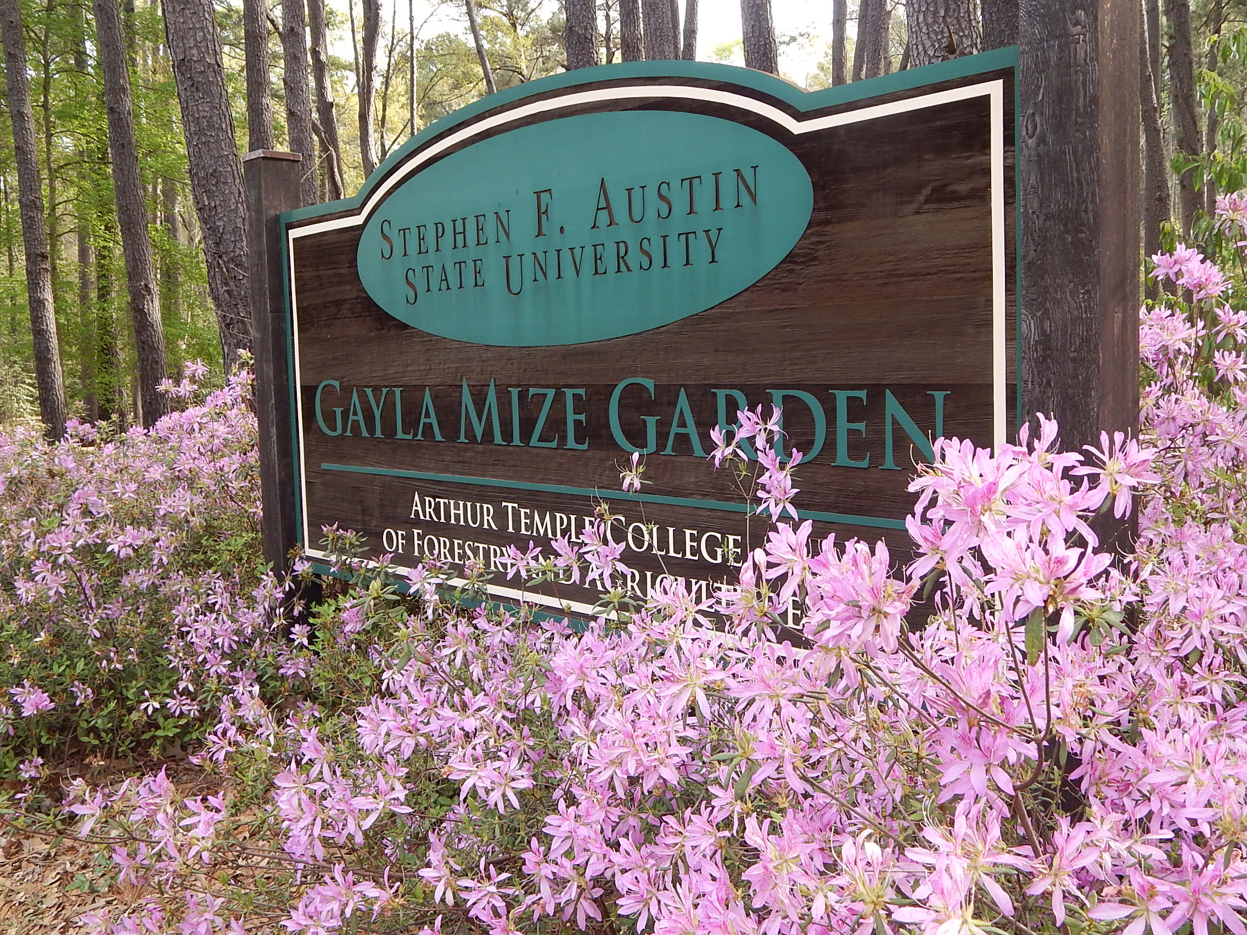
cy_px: 468
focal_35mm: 35
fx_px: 1261
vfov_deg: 40.7
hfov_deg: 52.6
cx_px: 624
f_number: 3.3
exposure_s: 1/125
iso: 125
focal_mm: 6.1
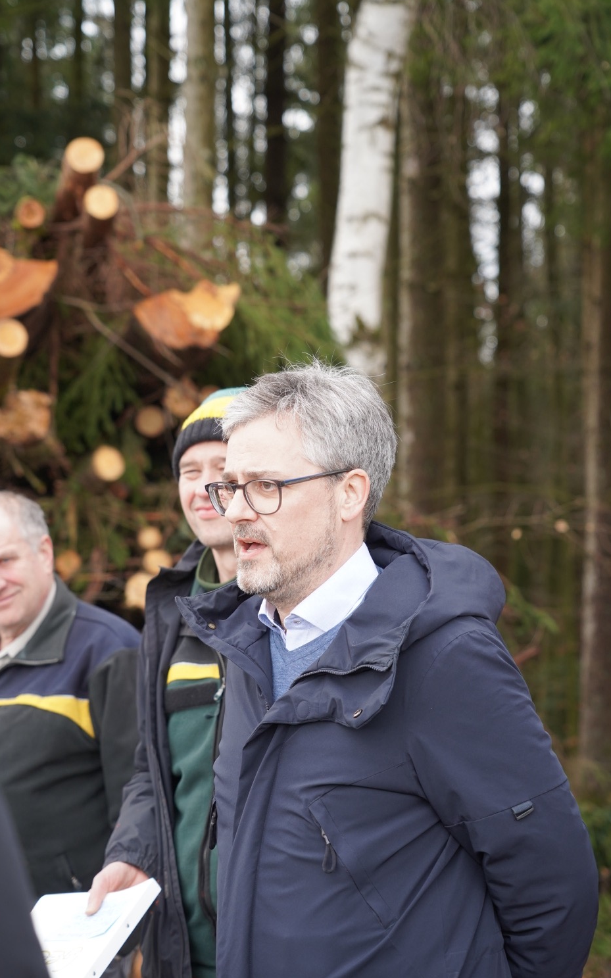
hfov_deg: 12.0
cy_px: 489
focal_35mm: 109
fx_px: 2905
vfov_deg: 19.1
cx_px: 285
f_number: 6.3
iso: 500
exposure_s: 1/160
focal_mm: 106
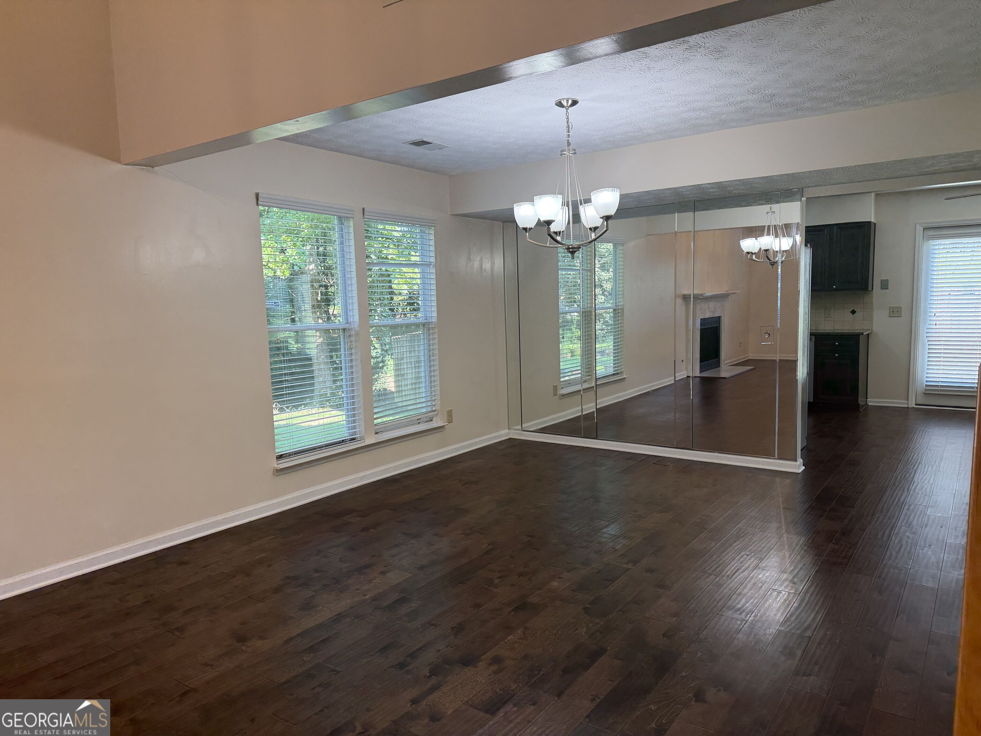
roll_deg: +0.9
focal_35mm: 24
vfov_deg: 56.8
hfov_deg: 71.6
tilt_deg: -7.2
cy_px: 368
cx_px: 490
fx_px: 680
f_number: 1.78
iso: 100
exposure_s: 1/120
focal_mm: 6.76
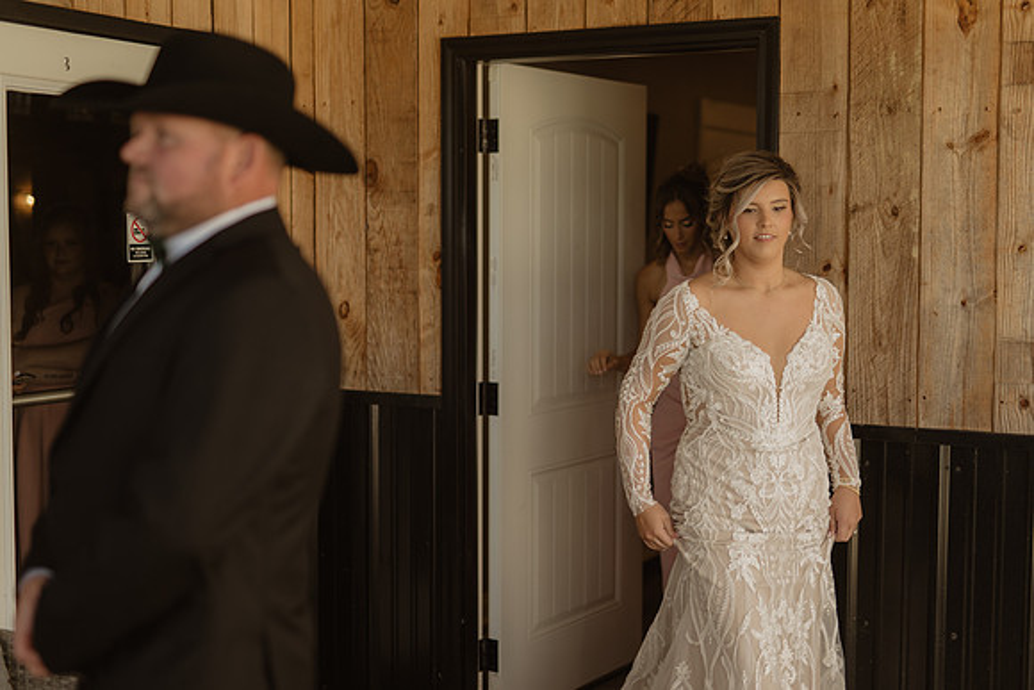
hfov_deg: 37.8
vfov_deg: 25.7
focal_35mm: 53
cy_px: 339
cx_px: 513
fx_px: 1510
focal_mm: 50
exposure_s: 1/1250
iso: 250
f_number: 2
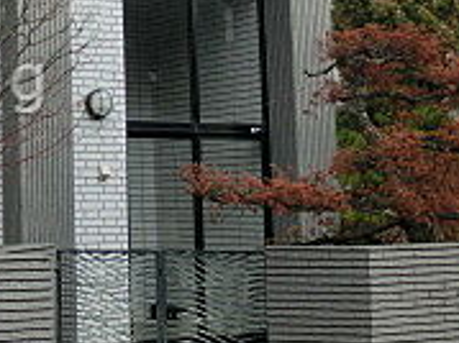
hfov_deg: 20.9
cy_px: 82
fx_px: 1140
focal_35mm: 86
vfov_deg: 17.0
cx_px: -118
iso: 80
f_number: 3
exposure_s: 1/400
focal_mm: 4.24
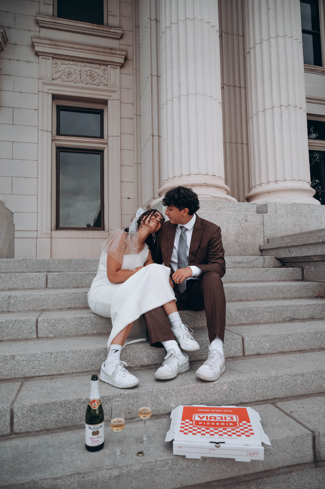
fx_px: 325
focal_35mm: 24
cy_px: 244
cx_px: 162
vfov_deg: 73.8
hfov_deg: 53.1
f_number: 4
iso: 400
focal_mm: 24
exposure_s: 1/250
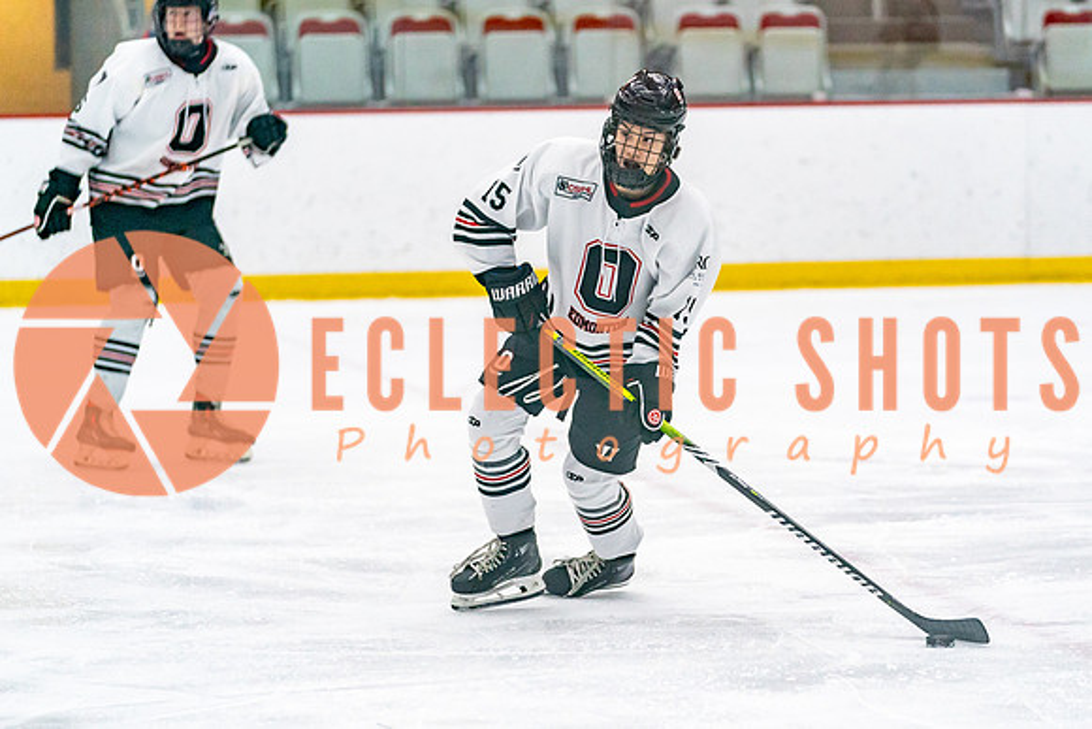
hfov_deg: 11.8
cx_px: 626
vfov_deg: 7.9
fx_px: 5280
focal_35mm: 174
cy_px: 402
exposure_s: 1/1250
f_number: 2.8
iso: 3200
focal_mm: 135
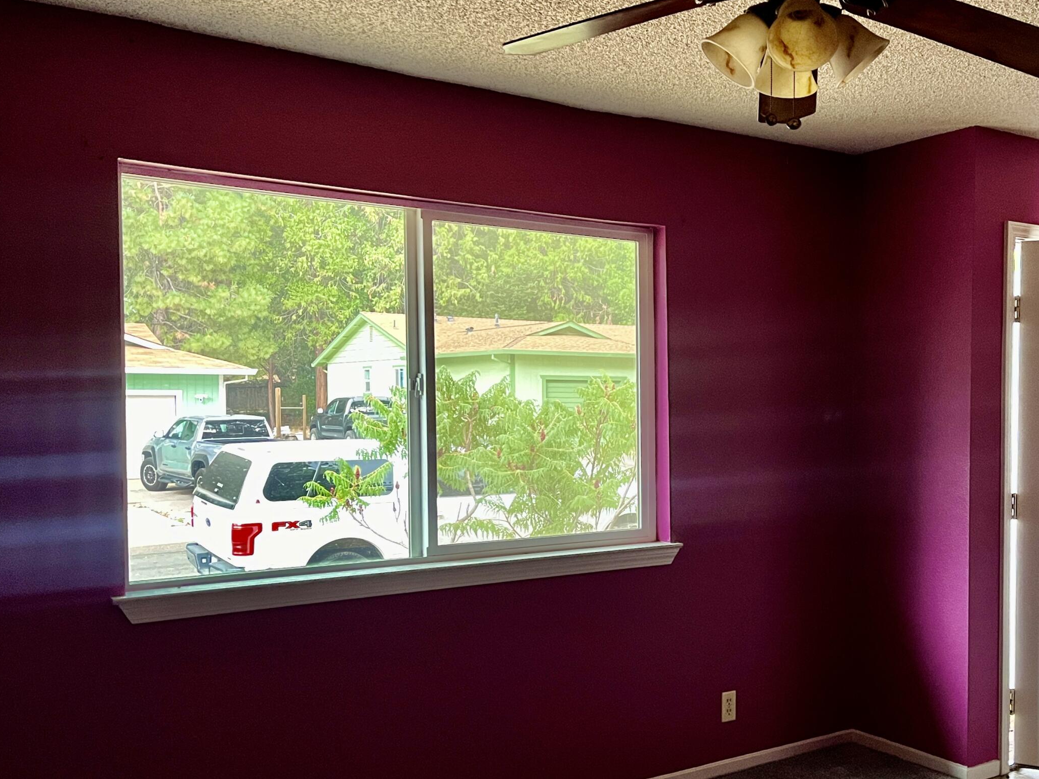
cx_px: 722
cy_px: 442
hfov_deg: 47.9
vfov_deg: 37.6
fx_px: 1140
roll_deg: -0.2
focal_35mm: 38
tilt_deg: -2.9
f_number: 1.6
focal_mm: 5.1
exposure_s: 1/60
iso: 500
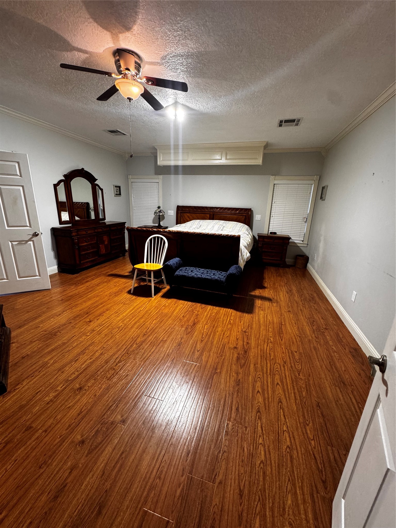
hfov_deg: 85.7
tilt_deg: -17.2
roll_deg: -0.2
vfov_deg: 102.1
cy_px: 264
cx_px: 198
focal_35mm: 14
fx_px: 214
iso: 200
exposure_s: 1/60
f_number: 2.2
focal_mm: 2.22
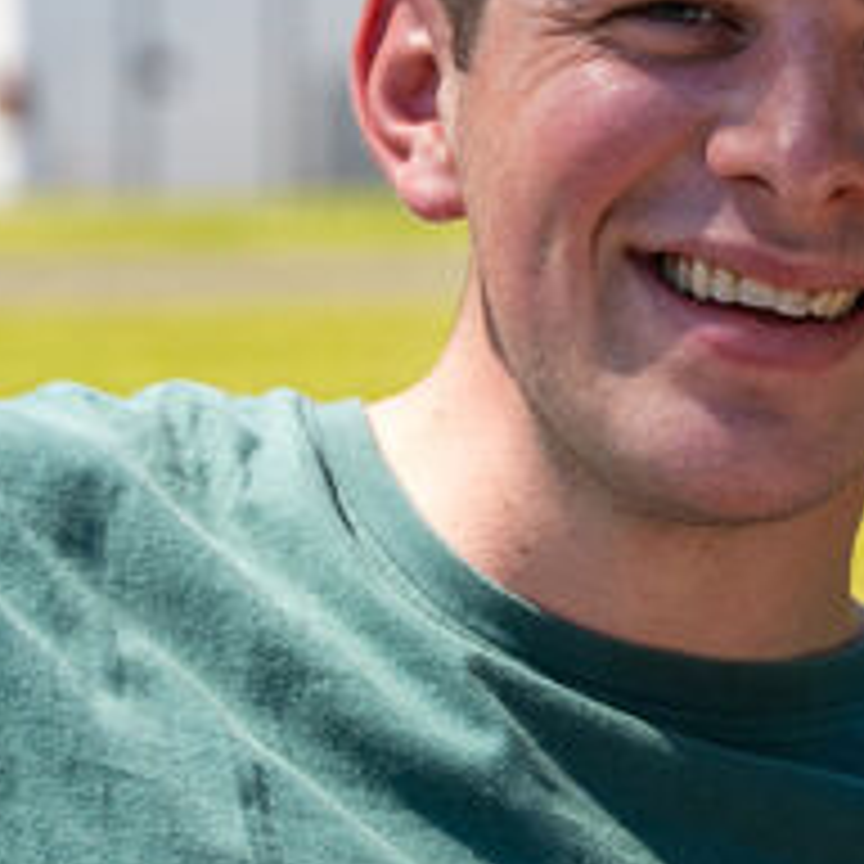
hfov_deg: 6.4
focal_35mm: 268
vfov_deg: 6.5
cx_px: 1368
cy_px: 486
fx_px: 7557
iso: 125
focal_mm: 50.3
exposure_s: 1/1000
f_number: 2.8
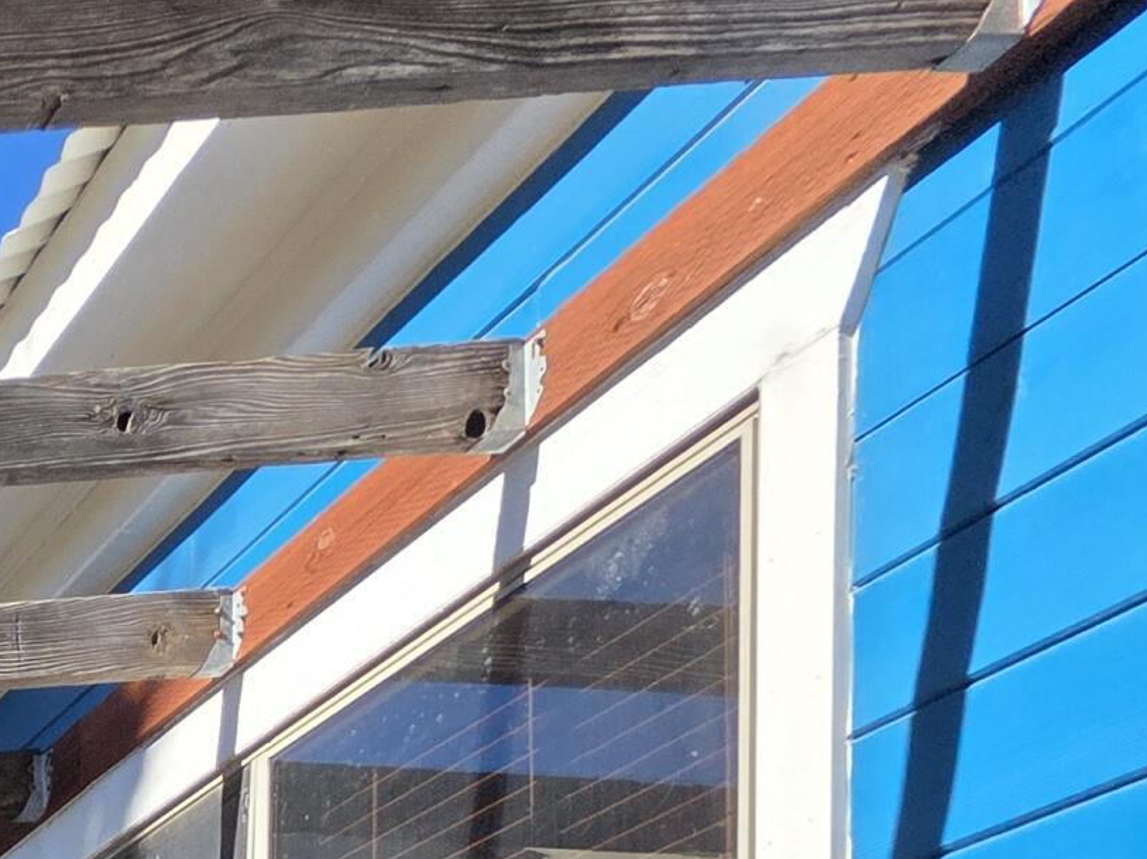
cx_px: -948
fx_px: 1590
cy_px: 1535
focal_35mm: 48
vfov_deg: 21.0
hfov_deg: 22.0
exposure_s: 1/2000
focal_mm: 2.2
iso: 80
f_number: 1.9
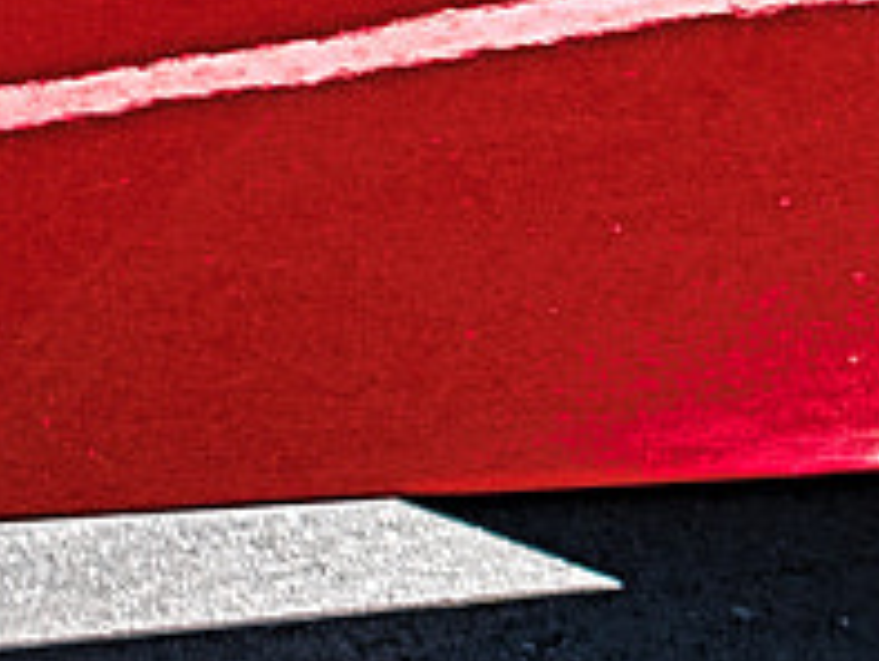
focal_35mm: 273
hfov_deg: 6.8
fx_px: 6936
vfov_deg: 5.3
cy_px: -974
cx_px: 2168
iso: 100
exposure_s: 1/400
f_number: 2.8
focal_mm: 35
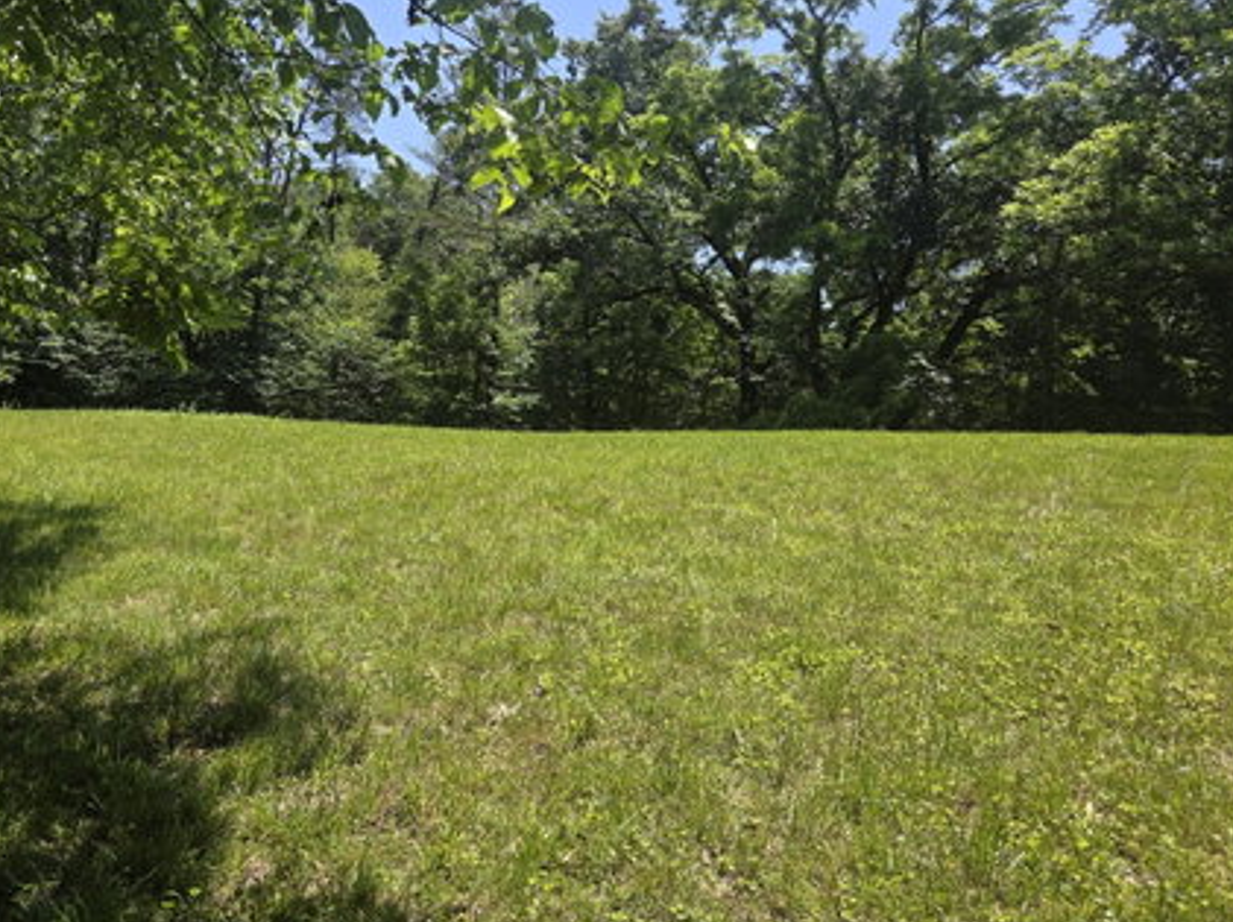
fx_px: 996
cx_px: 524
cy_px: 392
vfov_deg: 49.5
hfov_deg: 63.2
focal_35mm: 28
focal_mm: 5.4
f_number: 1.8
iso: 80
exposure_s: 1/3246
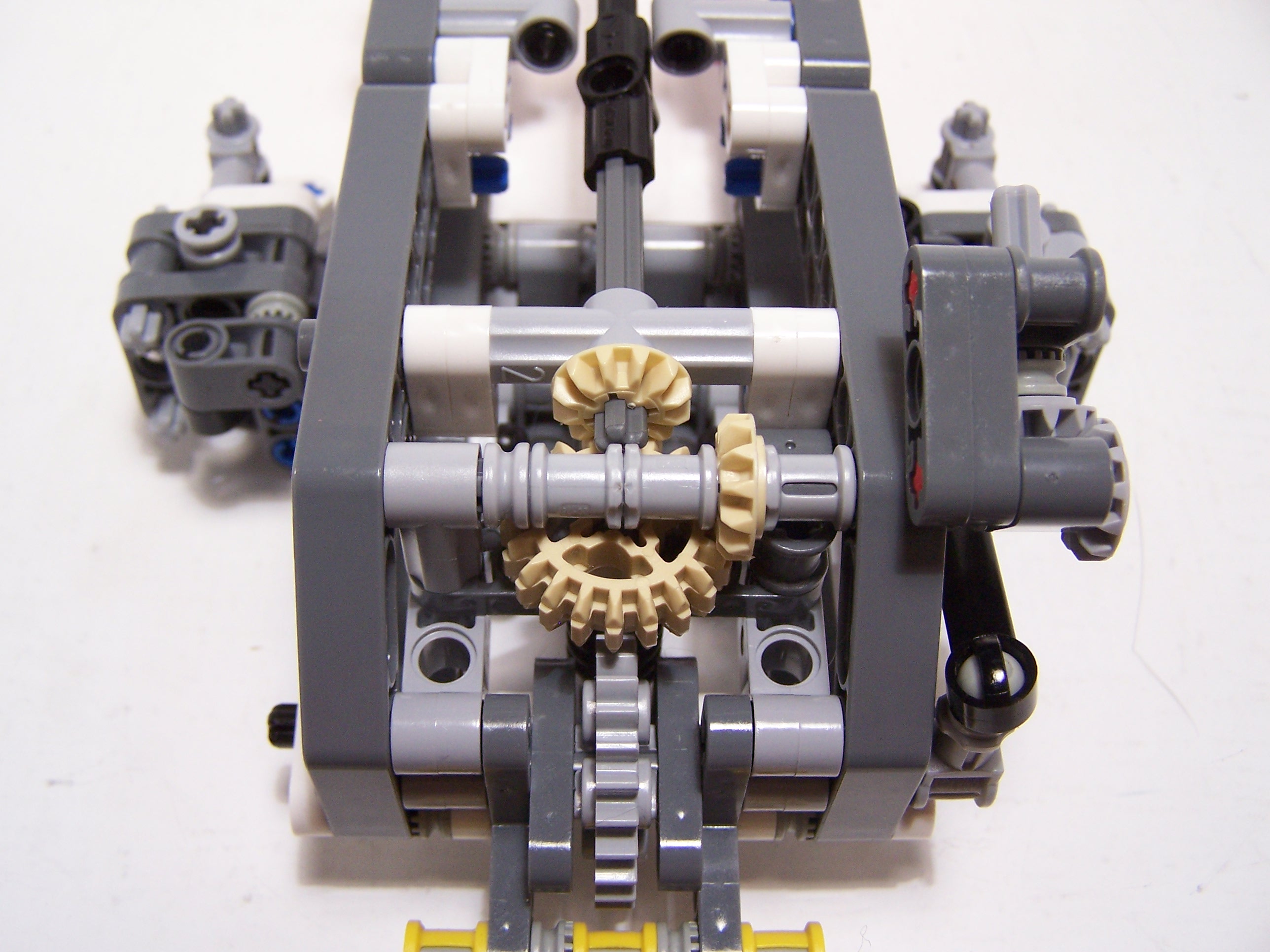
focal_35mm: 38
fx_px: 1394
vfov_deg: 37.7
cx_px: 635
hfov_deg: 49.0
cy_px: 476
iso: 140
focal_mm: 6.3
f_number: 2.8
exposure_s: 1/30
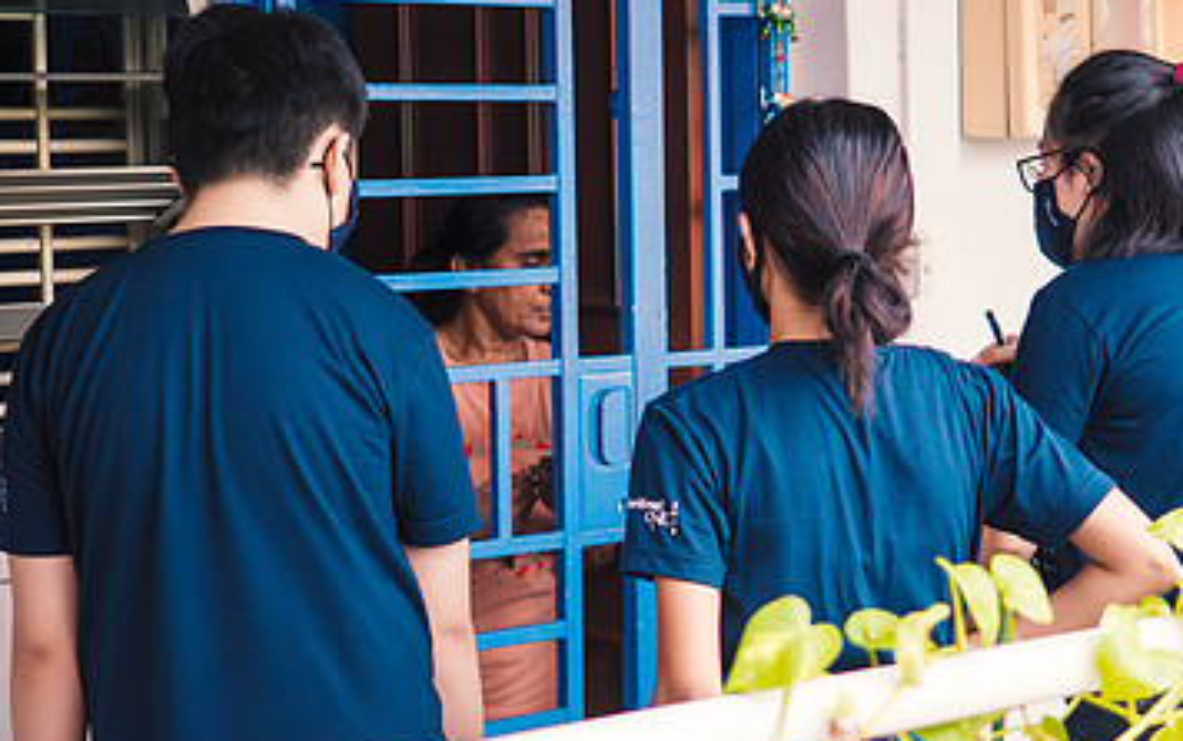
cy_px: 396
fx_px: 2968
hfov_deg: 22.5
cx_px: 776
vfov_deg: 14.2
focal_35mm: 92
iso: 320
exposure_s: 1/640
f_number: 1.7
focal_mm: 24
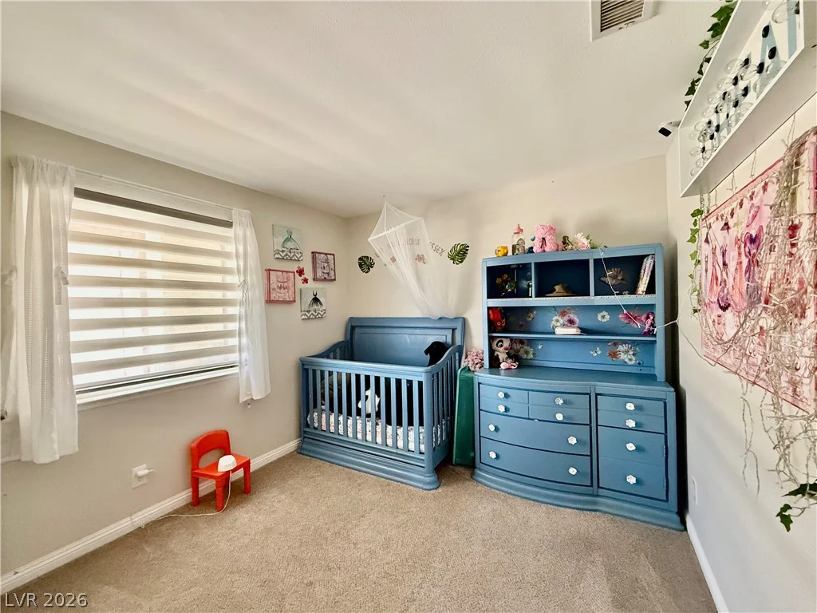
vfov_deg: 85.7
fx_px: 330
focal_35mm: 14
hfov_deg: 102.1
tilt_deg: -0.1
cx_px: 408
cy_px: 306
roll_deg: +1.5
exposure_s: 1/60
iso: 640
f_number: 2.2
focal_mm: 2.22
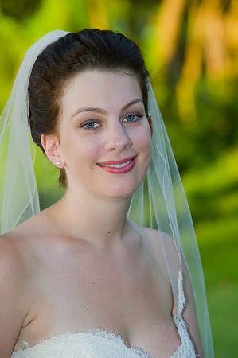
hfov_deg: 7.2
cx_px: 119
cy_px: 179
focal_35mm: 190
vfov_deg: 10.8
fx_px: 1888
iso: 400
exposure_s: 1/125
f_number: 5.6
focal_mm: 190
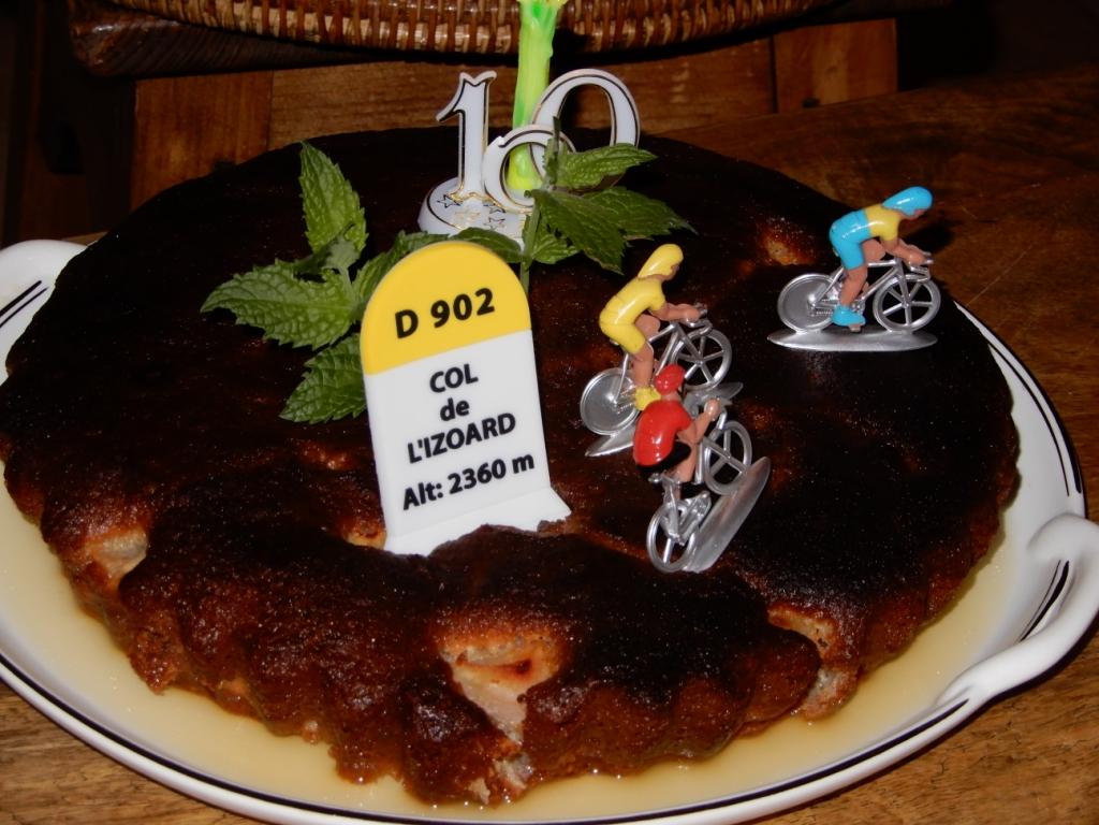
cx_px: 550
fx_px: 3334
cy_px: 412
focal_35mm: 105
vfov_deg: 14.1
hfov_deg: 18.7
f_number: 5
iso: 200
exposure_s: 1/60
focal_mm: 18.7
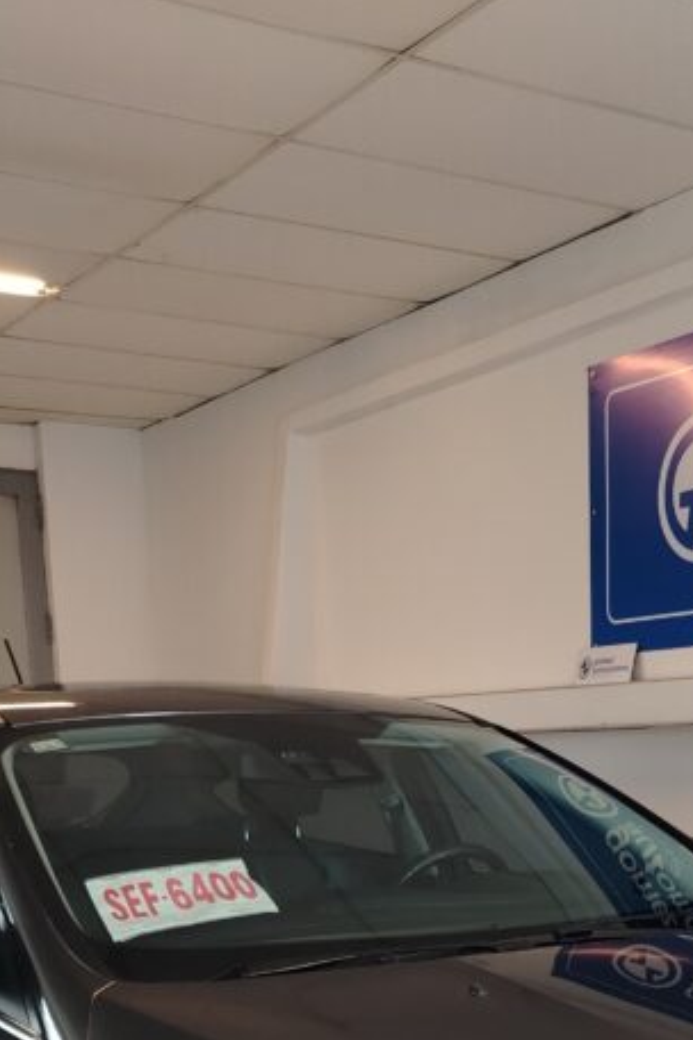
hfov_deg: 24.0
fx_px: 1617
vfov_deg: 32.3
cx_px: 508
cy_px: 1086
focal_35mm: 56
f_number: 1.75
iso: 706
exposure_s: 1/50
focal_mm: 5.25
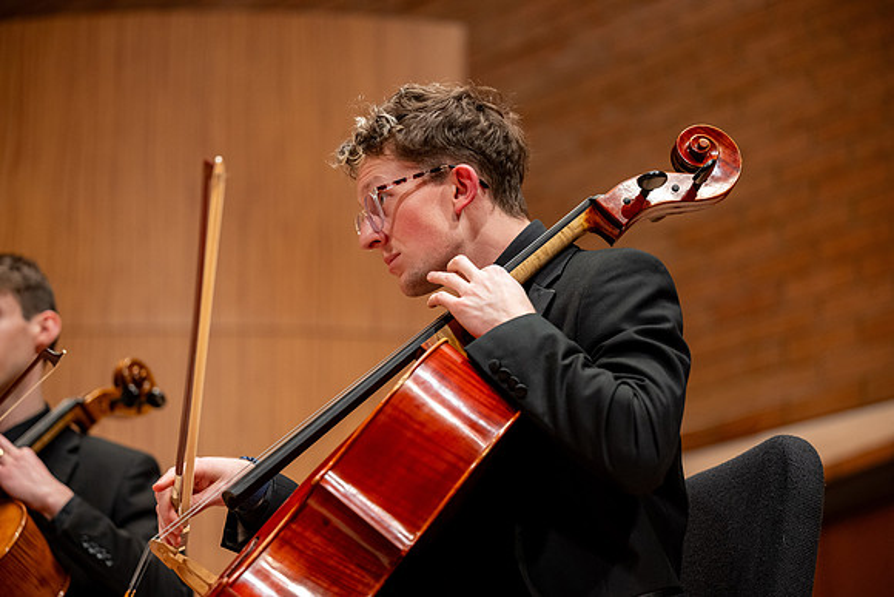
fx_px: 2484
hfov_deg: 20.4
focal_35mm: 100
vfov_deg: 13.7
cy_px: 298
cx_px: 447
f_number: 2.8
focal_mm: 100
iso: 1250
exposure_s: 1/200
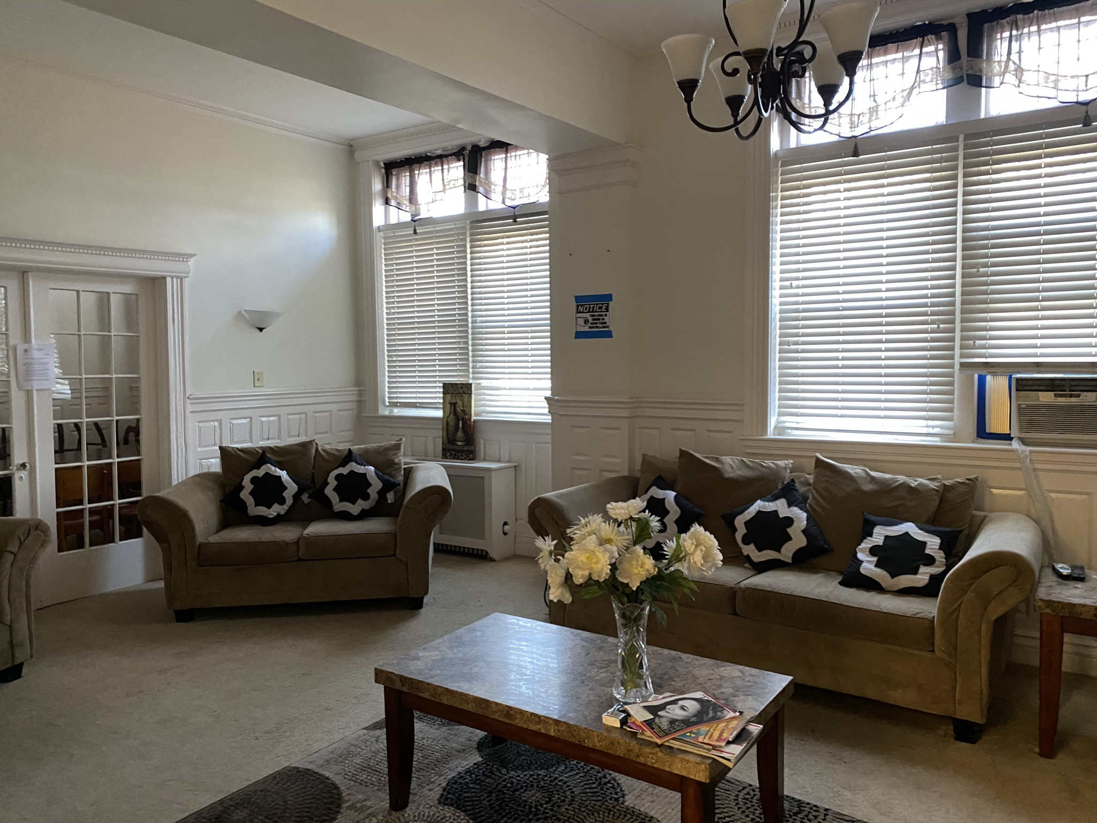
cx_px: 548
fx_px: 824
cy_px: 412
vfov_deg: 53.1
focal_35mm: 26
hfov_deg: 67.3
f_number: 1.8
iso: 400
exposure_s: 1/40
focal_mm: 4.25
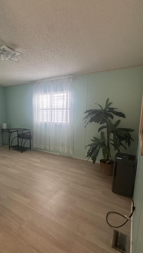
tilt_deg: -7.5
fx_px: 135
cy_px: 130
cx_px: 36
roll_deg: -0.7
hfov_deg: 53.4
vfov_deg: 86.6
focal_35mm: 20
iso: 160
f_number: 2.2
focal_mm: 2.22
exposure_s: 1/60
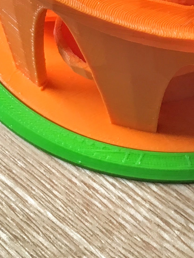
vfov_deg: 17.2
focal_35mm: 106
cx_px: 192
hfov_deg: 13.8
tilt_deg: -47.4
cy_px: -93
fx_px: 792
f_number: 2.2
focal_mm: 4.15
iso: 64
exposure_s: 1/33
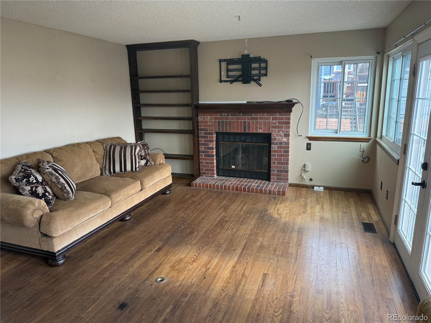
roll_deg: +1.1
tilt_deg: -12.4
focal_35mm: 24
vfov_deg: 56.8
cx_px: 216
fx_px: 299
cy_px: 162
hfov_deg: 71.6
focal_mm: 6.76
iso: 160
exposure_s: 1/120
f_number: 1.78
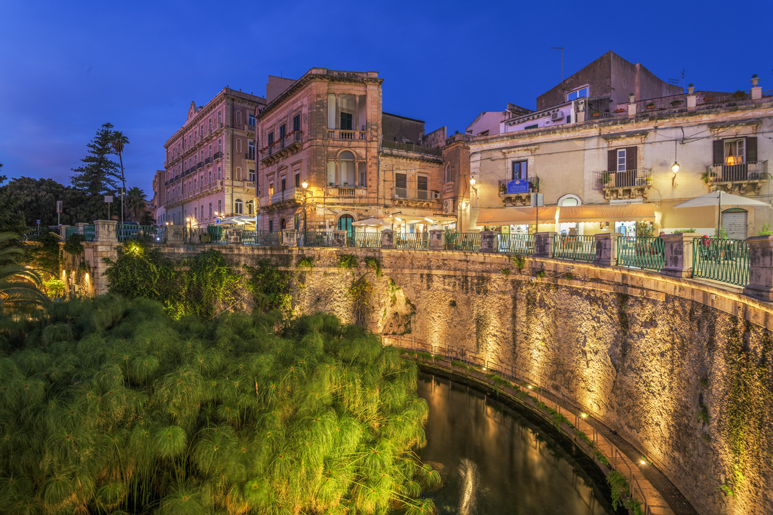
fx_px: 344
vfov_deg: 73.7
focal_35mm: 16
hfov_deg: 96.7
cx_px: 386
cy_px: 258
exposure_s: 30
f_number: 10
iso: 64
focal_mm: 16
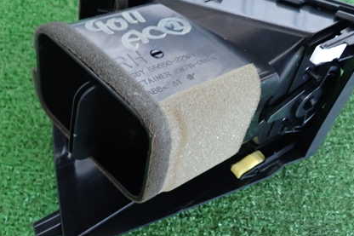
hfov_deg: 41.1
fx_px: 472
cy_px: 95
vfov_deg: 28.0
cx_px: 186
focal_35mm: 48
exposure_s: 1/30
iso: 320
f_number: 2.4
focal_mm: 5.79
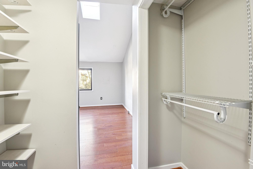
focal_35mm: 16
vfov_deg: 73.7
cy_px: 84
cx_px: 126
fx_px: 112
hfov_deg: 96.7
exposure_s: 1/2
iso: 400
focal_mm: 16
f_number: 8
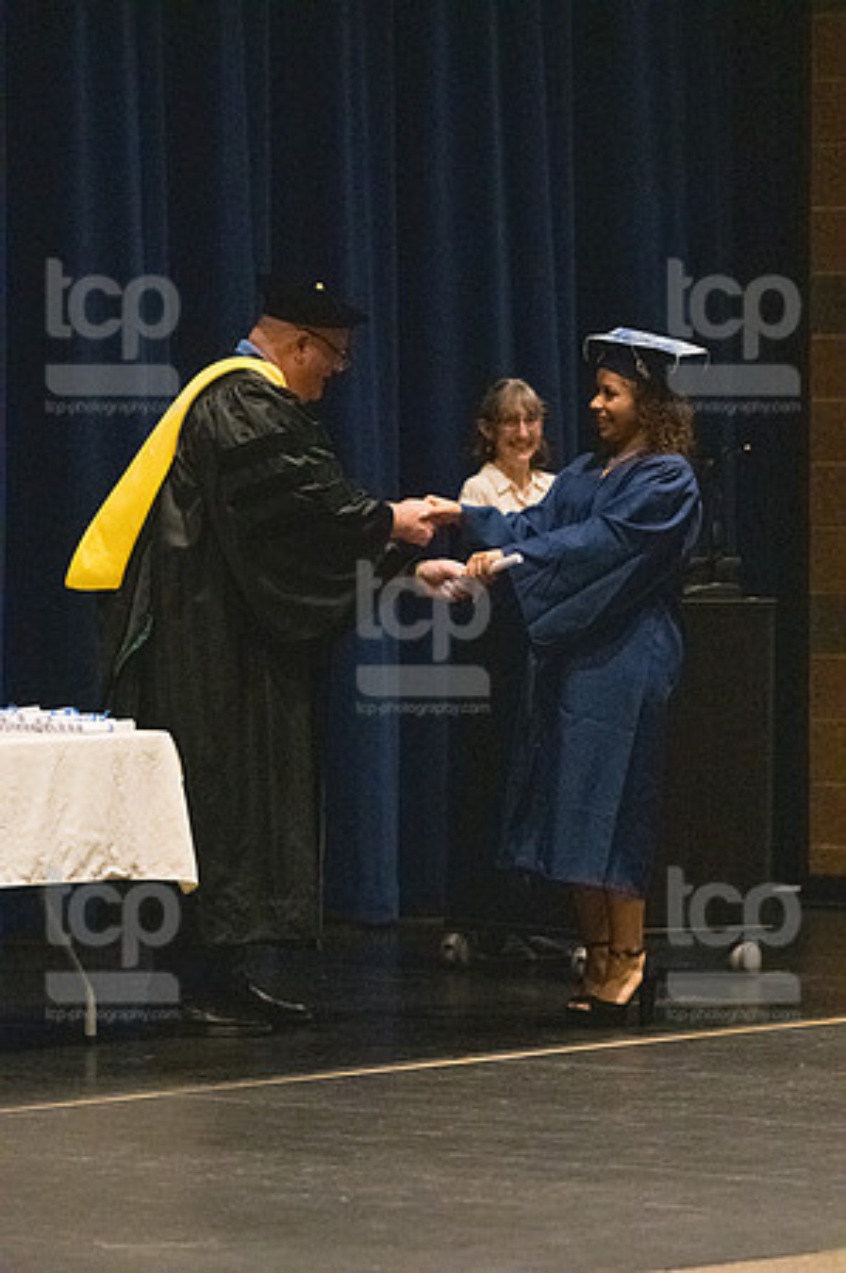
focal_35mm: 195
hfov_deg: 7.0
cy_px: 636
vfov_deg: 10.6
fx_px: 6889
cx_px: 423
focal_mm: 130
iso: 10000
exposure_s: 1/400
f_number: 3.2
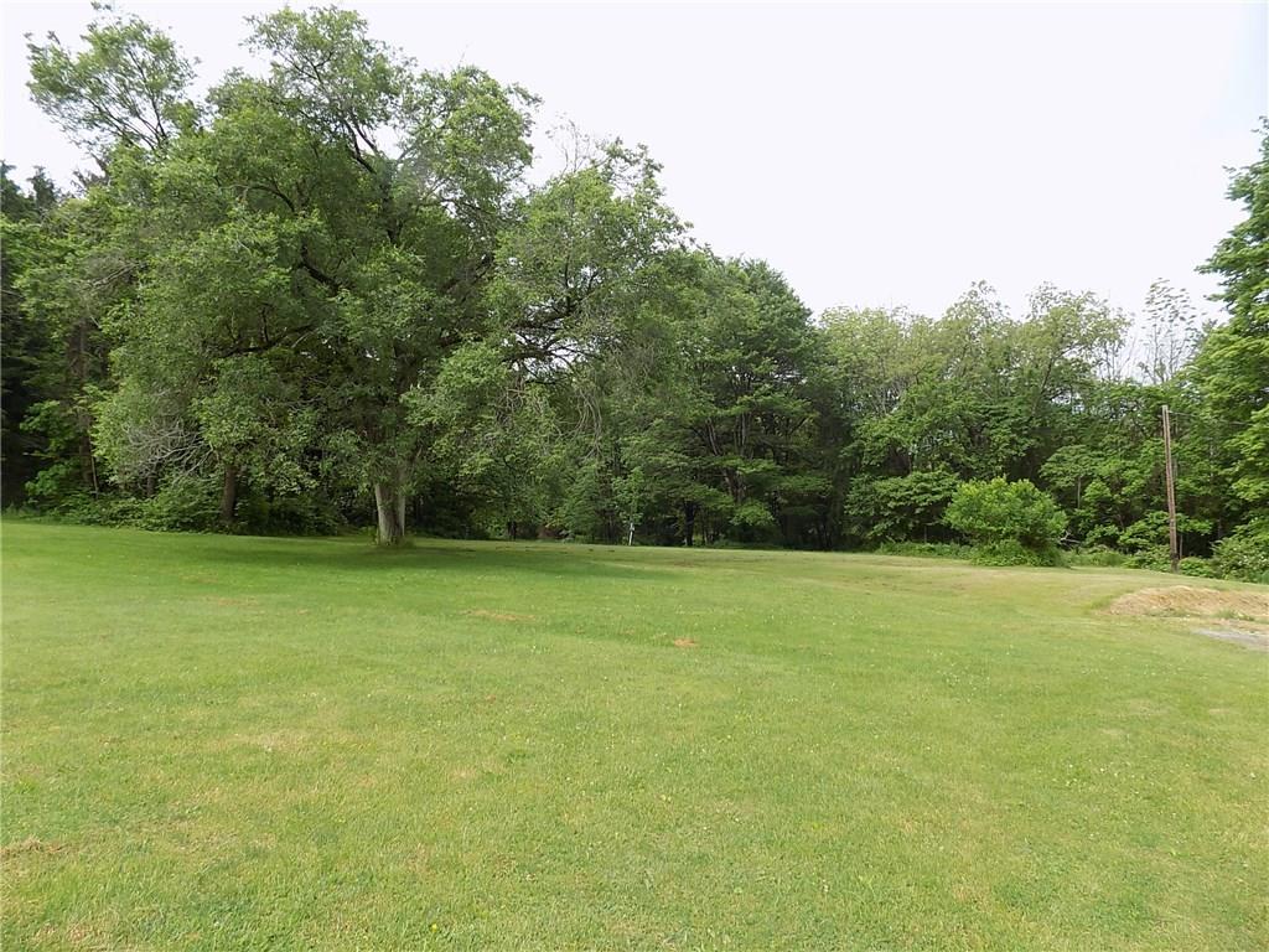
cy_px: 476
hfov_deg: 73.9
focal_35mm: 23
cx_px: 634
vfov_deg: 58.9
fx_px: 843
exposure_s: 1/500
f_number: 3.1
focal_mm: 4
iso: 80
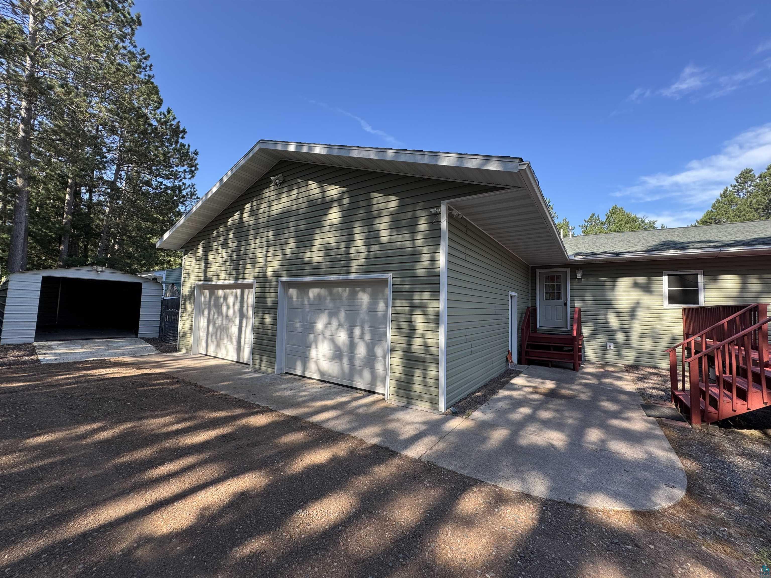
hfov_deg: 102.1
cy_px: 289
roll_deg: -3.6
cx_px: 386
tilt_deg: +1.1
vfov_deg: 85.7
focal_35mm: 14
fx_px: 312
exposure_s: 1/352
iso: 40
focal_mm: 2.22
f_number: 2.2
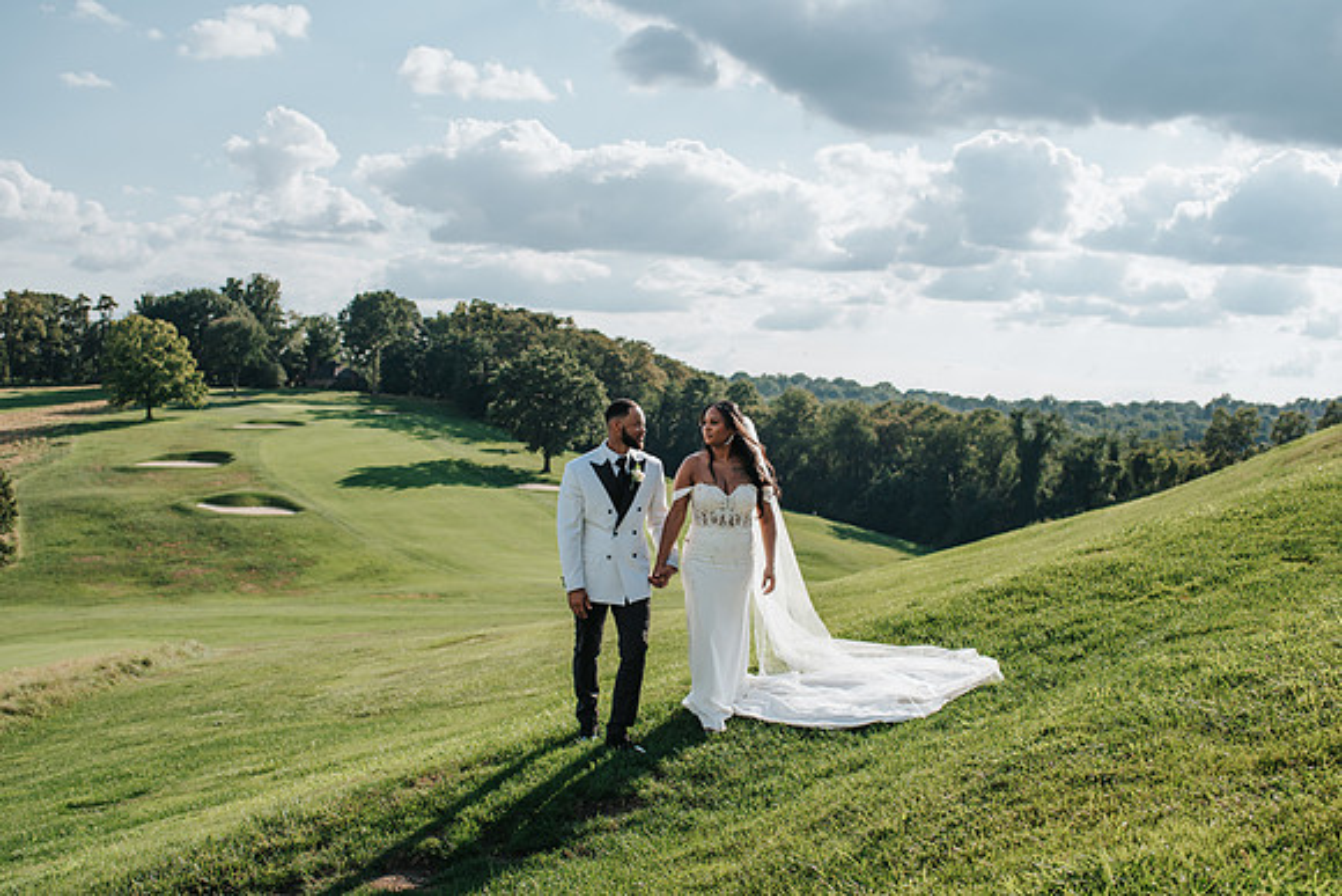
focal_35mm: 41
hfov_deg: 47.8
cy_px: 520
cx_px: 644
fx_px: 1515
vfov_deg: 32.9
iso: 100
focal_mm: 35
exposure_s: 1/1250
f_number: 3.2
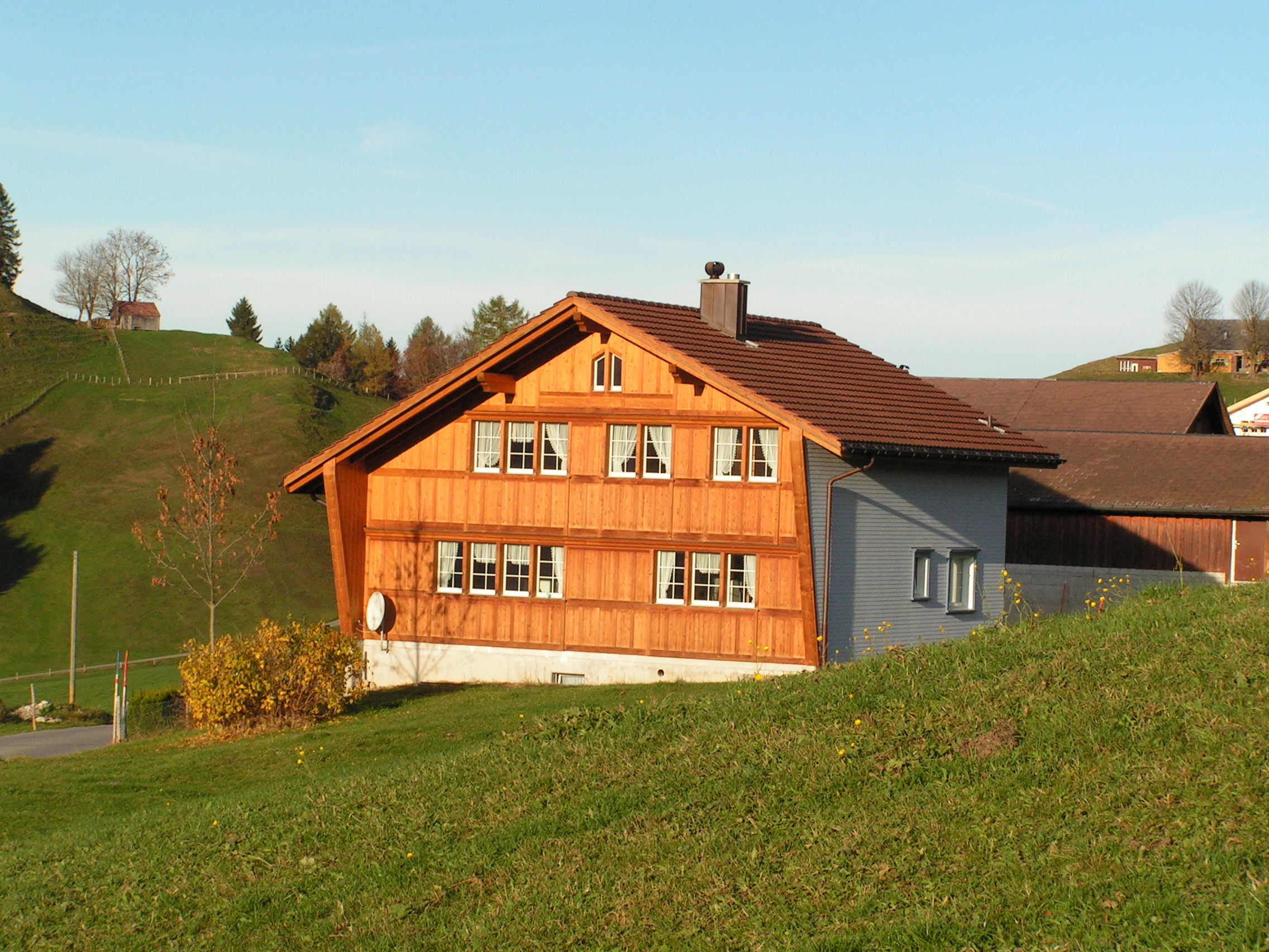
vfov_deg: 14.8
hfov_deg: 19.6
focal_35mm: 100
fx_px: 3666
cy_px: 476
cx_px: 634
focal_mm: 16.6
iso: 50
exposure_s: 1/320
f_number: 6.3
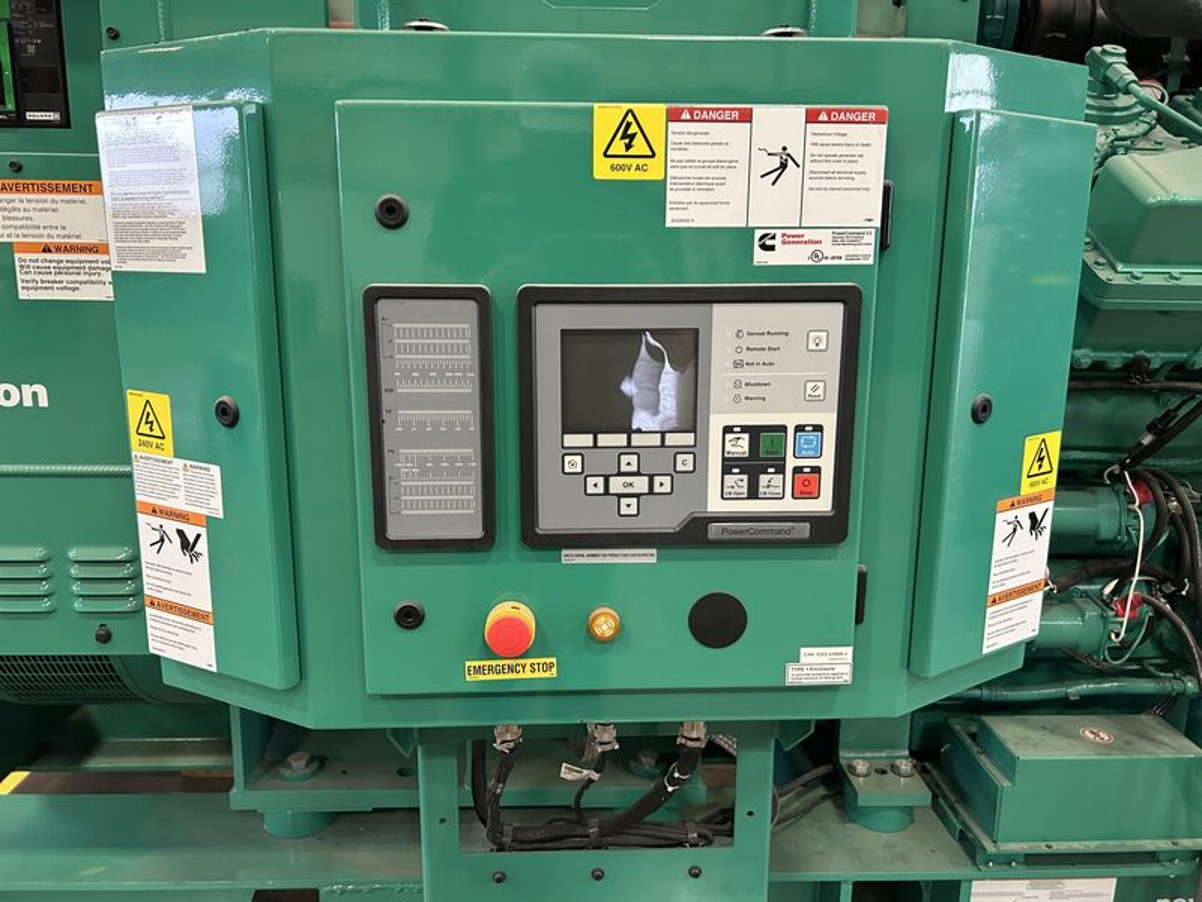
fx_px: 903
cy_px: 451
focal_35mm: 26
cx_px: 601
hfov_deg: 67.3
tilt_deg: -11.3
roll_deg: -0.5
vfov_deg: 53.1
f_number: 1.5
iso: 320
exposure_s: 1/60
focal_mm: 5.7
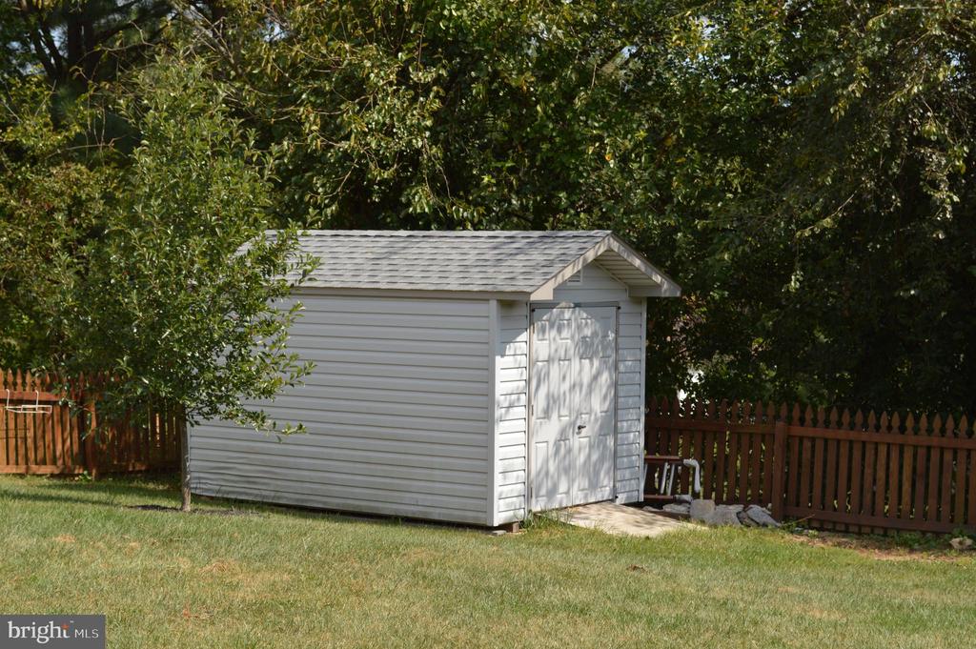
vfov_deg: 17.5
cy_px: 324
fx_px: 2113
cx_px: 488
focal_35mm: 78
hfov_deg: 26.0
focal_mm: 52
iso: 100
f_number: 9
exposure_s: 1/200
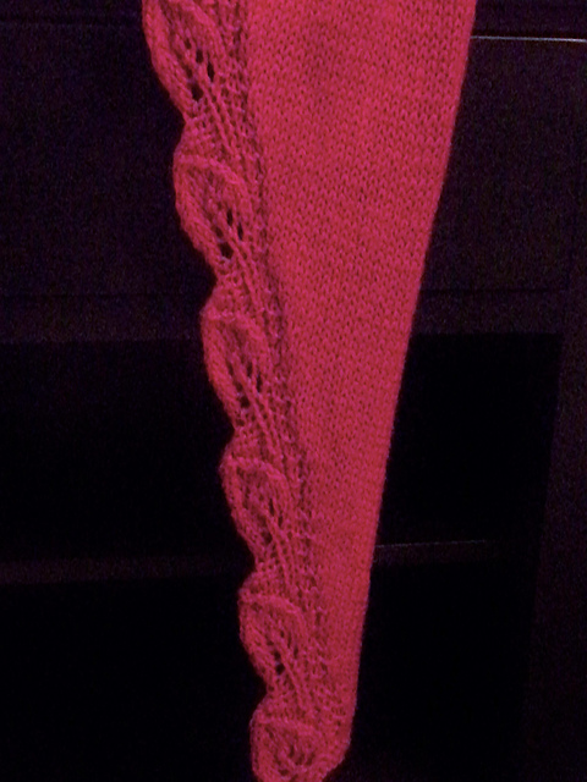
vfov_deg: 37.5
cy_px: 391
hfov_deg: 28.6
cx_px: 294
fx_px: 1153
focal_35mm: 51
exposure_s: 1/30
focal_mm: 10.5
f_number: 3.2
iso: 3200
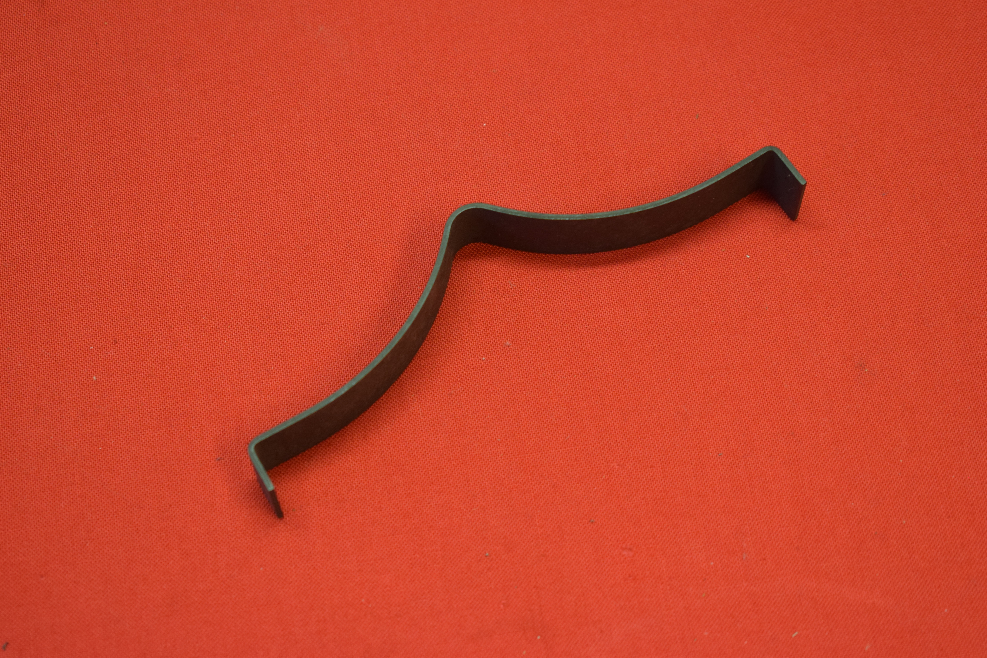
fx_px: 2262
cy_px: 329
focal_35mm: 82
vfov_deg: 16.6
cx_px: 494
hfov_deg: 24.6
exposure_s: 1/60
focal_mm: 55
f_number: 5.6
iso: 1000
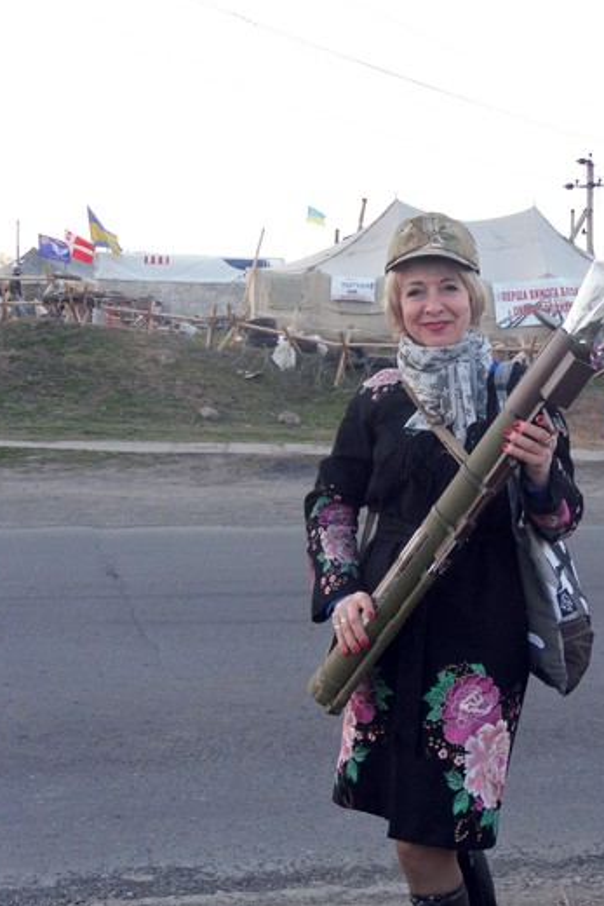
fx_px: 1232
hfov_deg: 27.2
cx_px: 451
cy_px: 452
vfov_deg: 40.3
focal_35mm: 49
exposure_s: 1/58
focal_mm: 6.3
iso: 100
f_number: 3.5
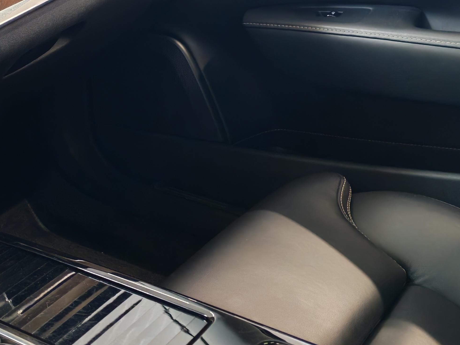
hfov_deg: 29.4
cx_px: 44
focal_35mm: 63
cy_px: 154
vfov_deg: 23.3
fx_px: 837
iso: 834
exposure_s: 1/50
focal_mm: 6.12
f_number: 1.9
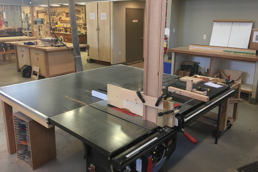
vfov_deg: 42.2
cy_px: 74
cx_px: 128
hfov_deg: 60.3
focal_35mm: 31
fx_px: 222
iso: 80
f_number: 2.2
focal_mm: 4.15
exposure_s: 1/30
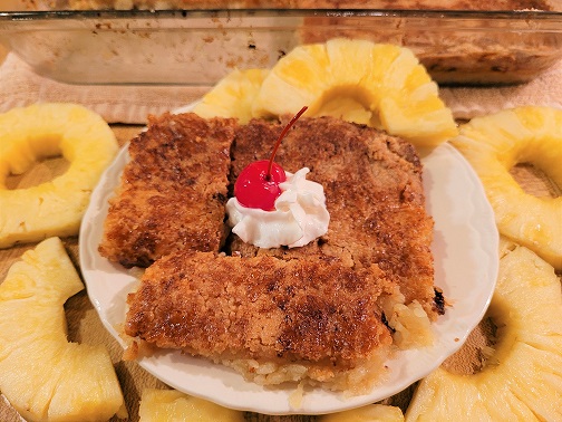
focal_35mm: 26
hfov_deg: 67.3
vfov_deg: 53.1
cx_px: 281
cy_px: 211
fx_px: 422
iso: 200
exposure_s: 1/40
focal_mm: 5.4
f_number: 1.8
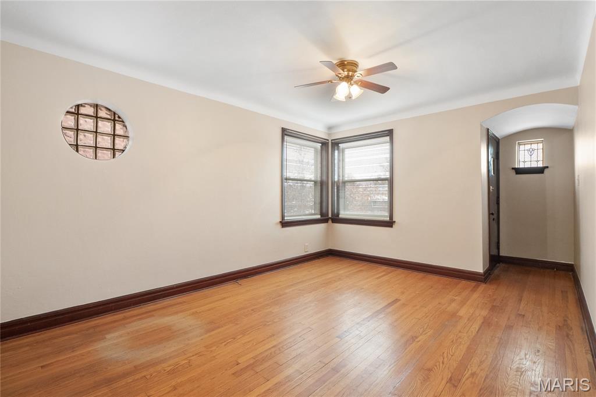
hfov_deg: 96.8
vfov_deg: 73.7
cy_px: 198
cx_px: 298
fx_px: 265
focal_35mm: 16
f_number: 9
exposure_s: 1/1.67
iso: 640
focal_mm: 8
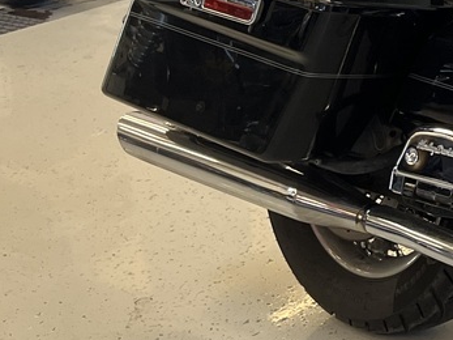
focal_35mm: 108
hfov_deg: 15.8
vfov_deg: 13.6
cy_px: 69
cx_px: 790
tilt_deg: -18.1
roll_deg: +2.2
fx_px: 1413
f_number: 1.6
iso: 125
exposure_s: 1/100
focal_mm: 5.1
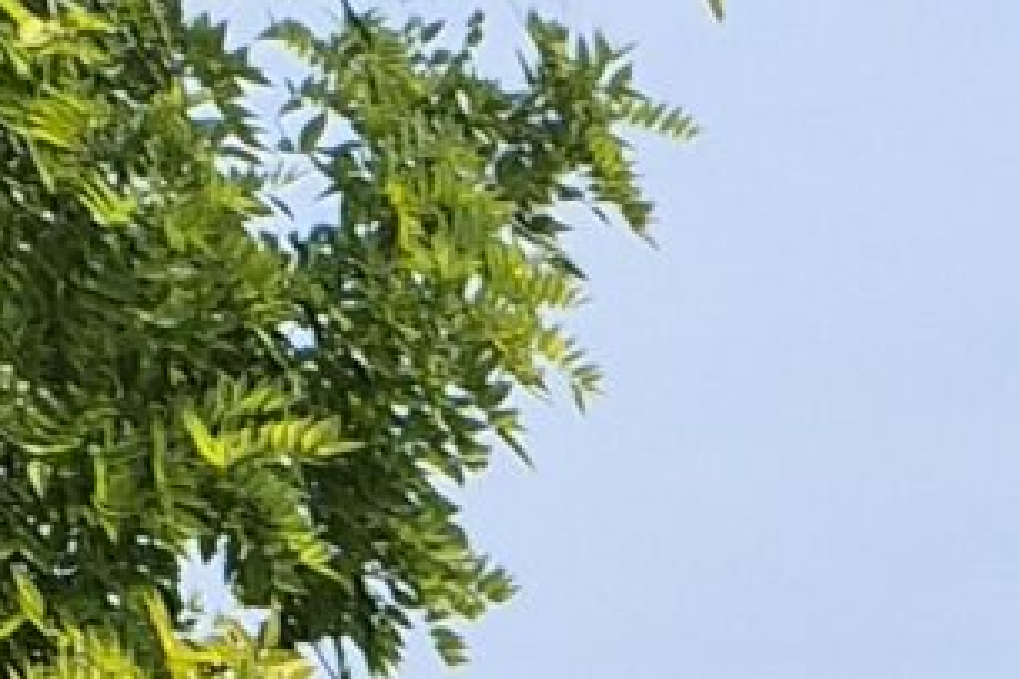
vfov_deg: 4.7
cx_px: 2545
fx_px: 5692
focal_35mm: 201
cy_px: 4117
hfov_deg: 9.1
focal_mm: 5.4
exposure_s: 1/4992
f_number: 1.8
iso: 80
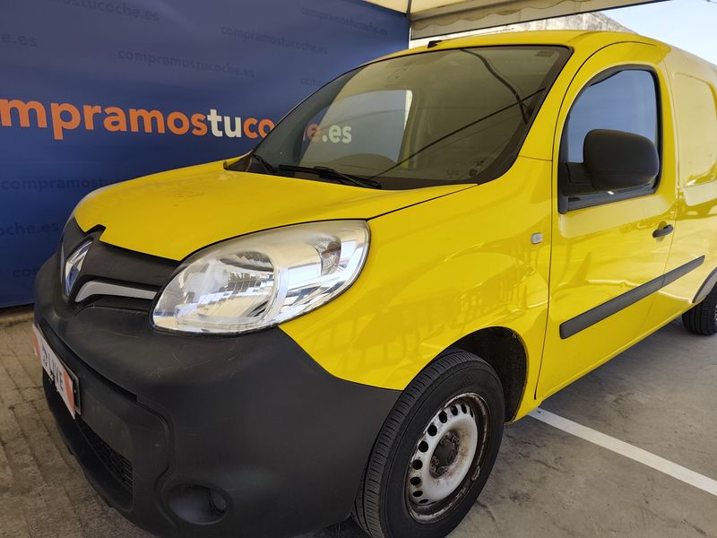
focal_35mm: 23
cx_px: 358
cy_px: 269
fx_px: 476
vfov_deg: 58.9
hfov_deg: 73.9
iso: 50
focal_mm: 6.19
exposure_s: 1/370
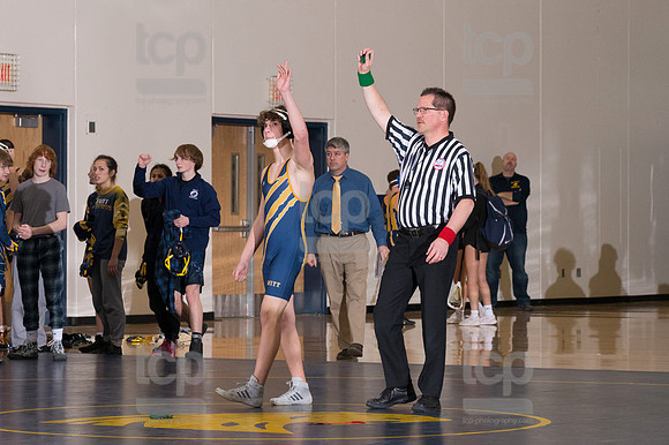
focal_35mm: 165
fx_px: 3064
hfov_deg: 12.5
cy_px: 222
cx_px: 334
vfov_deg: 8.3
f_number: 5.6
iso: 2000
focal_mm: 110
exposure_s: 1/250
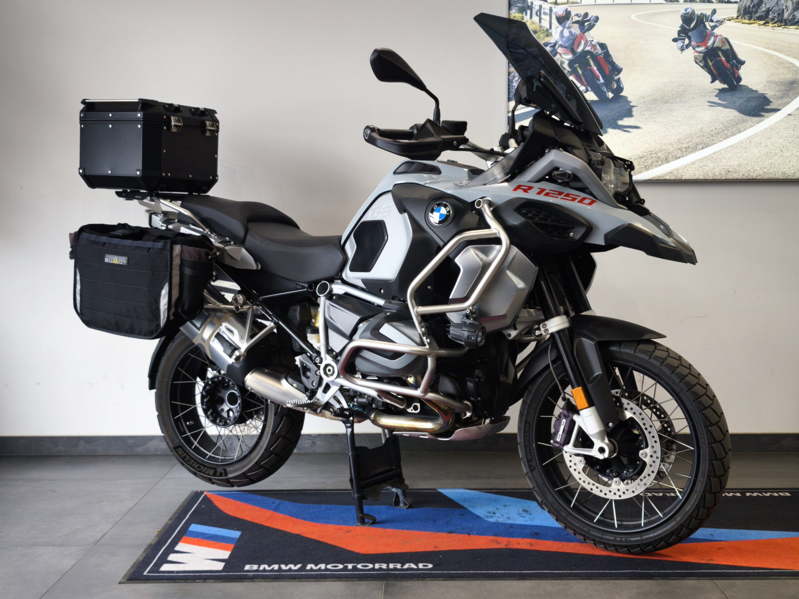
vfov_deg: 31.5
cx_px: 400
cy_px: 300
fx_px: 1062
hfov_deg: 41.2
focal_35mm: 46
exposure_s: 1/100
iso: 80
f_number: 1.6
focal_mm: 6.57
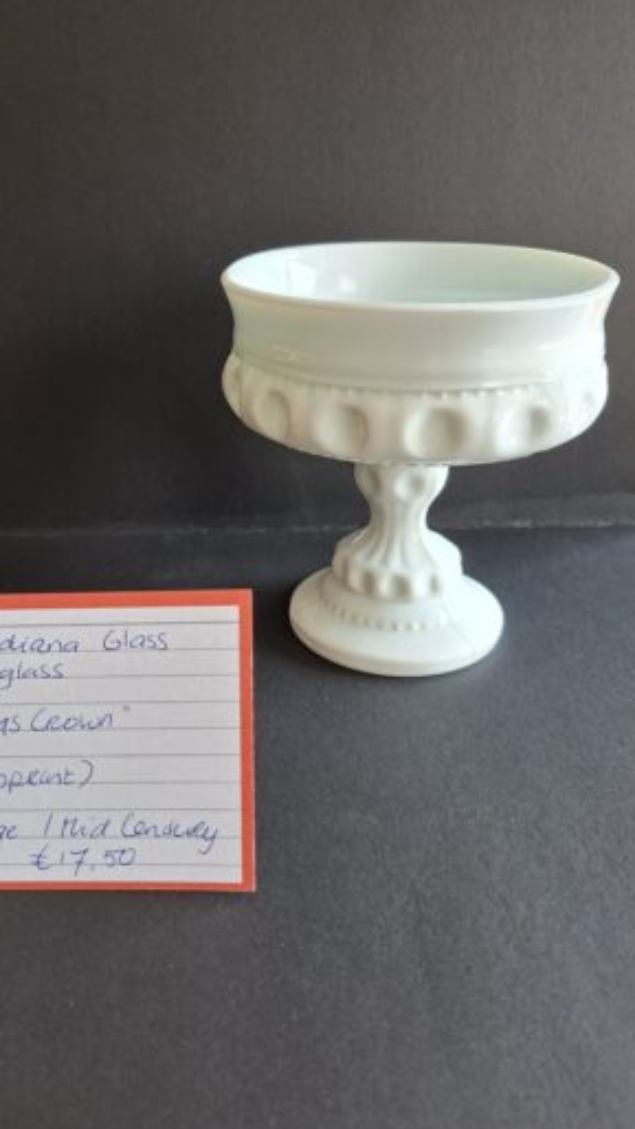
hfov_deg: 44.1
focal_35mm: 26
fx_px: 779
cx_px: 246
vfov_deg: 71.9
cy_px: 548
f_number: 1.8
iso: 50
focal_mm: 5.54
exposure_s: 1/117
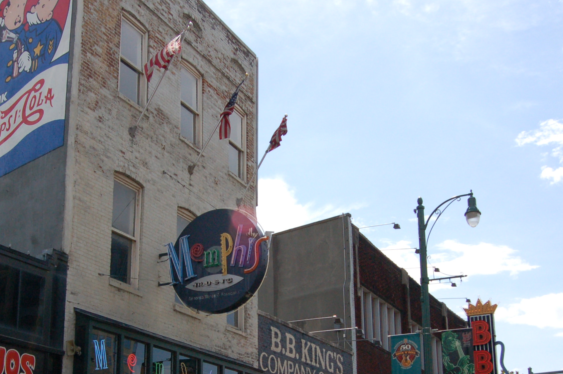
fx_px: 750
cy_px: 289
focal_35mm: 48
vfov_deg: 27.6
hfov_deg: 41.1
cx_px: 254
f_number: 13
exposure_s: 1/640
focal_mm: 18
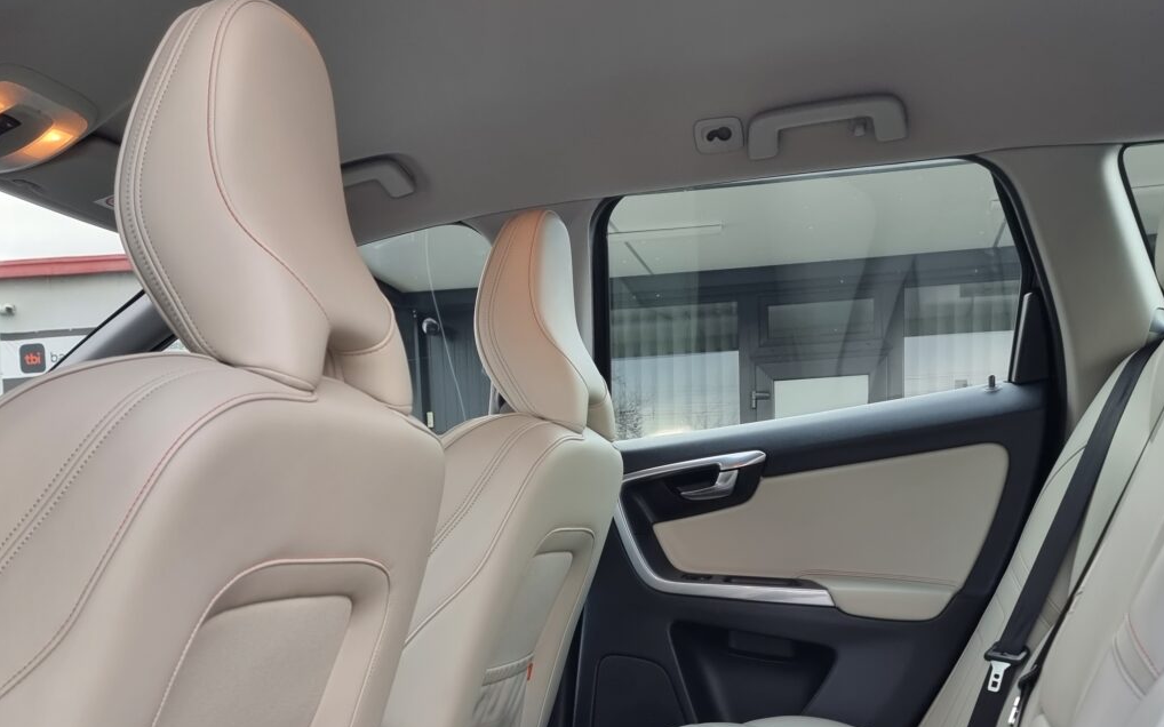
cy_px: 658
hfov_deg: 49.3
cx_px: 619
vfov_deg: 30.5
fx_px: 1269
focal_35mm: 40
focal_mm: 6.7
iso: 64
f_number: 1.8
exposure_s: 1/100
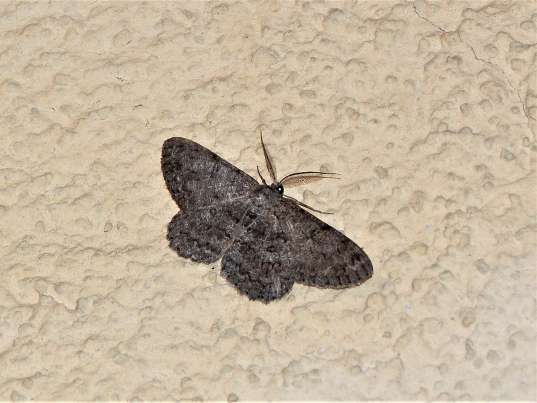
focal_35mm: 207
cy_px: 202
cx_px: 268
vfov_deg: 7.2
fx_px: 3212
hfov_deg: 9.6
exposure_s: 1/30
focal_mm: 37.1
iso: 200
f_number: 5.4
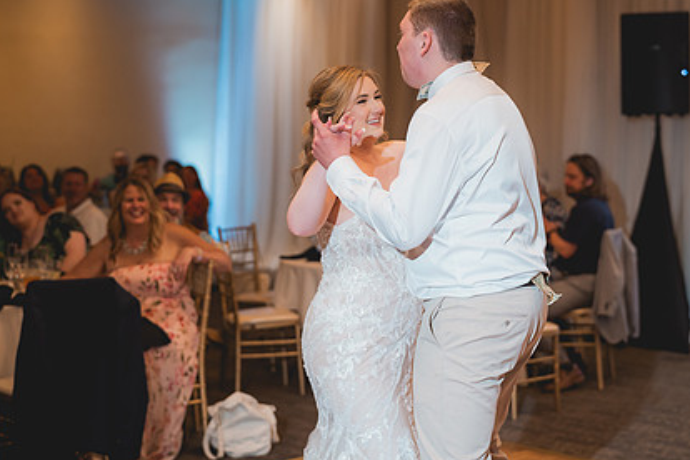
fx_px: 1342
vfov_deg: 19.4
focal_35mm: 70
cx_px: 385
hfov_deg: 28.8
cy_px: 188
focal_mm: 50
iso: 1250
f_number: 2
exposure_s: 1/250
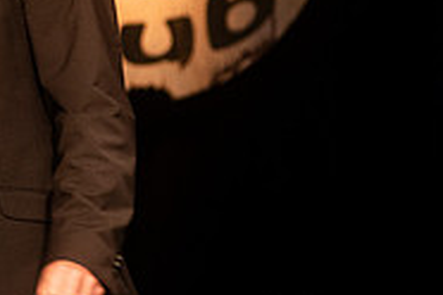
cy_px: -97
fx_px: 6521
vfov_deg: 2.6
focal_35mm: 530
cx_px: -183
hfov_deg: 3.9
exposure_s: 1/100
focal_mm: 145
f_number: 3.2
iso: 2000
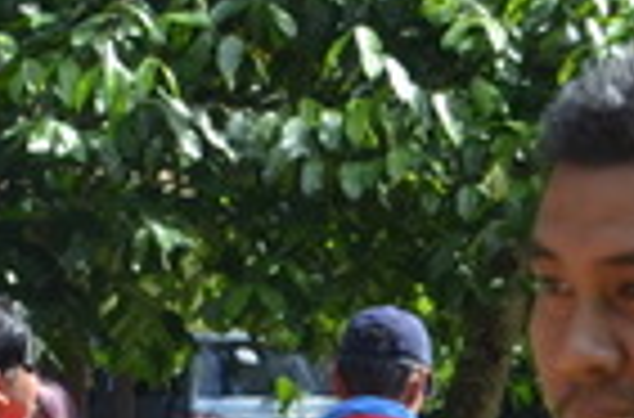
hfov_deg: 8.0
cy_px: 431
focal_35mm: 239
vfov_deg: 5.7
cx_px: 1529
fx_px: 4195
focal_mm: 28
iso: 250
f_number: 5
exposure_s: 1/500
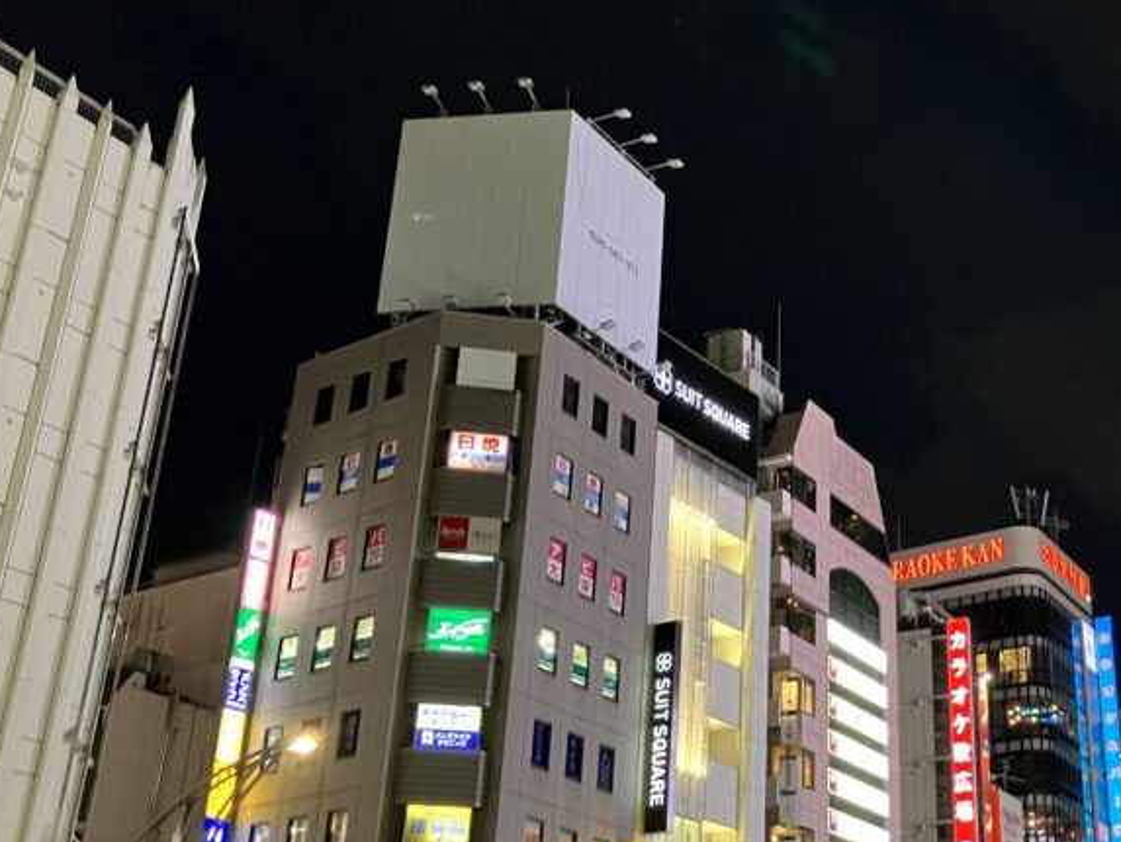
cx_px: 816
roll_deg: +1.0
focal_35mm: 50
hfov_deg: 37.4
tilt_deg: +27.1
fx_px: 1620
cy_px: 390
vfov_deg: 29.1
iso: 400
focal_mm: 3.99
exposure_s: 1/33
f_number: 1.8
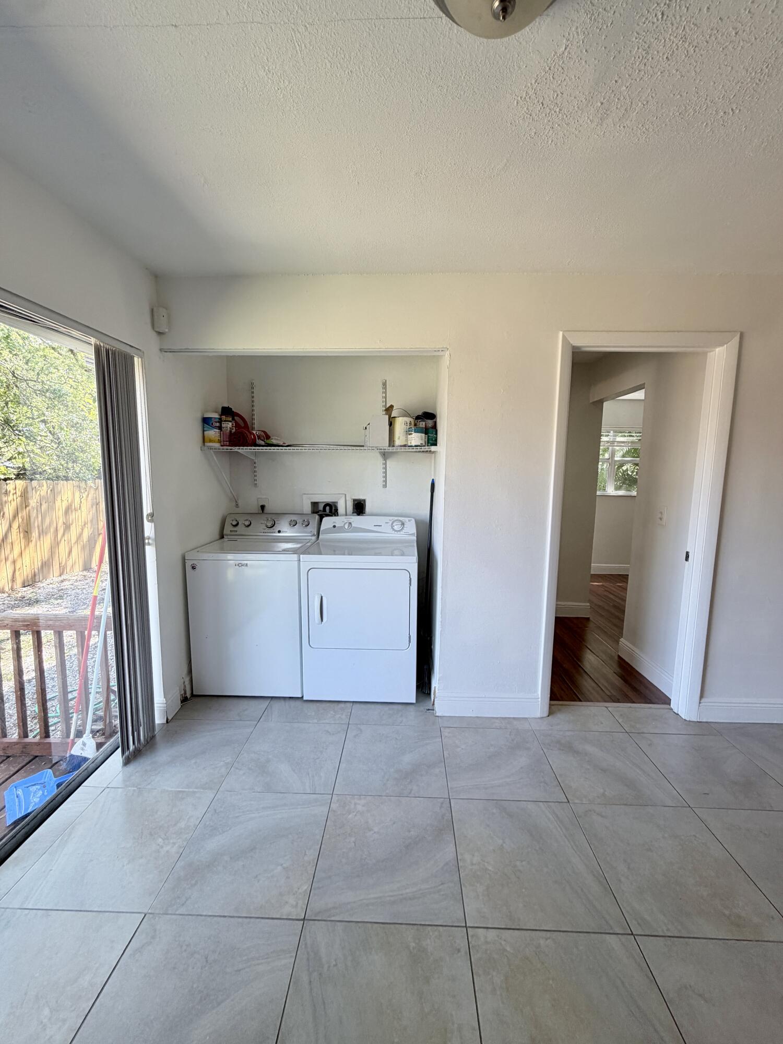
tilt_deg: -6.9
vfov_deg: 102.1
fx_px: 422
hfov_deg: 85.7
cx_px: 392
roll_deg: -0.3
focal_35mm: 14
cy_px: 522
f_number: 2.2
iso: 100
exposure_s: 1/120
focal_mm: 2.22
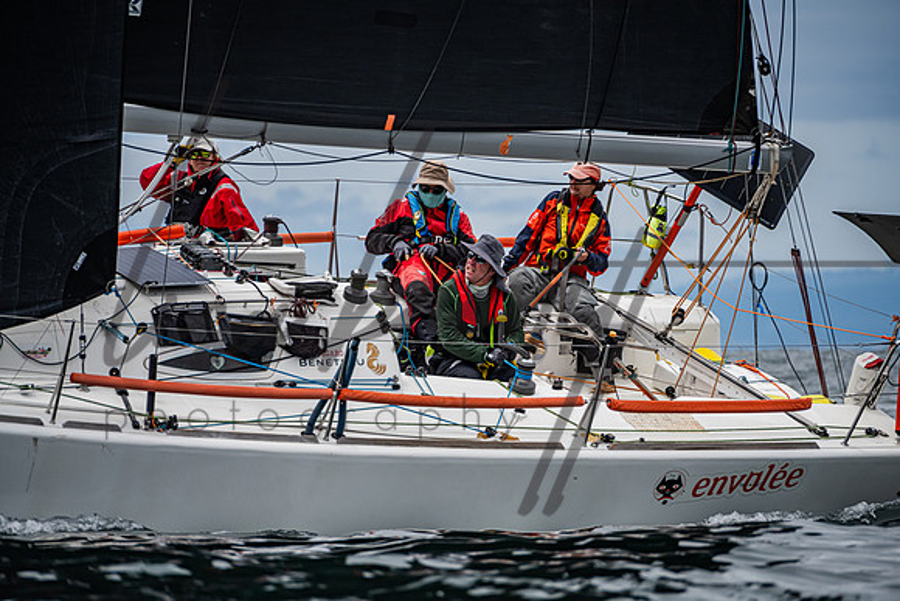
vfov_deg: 3.4
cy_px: 300
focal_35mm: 400
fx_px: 10002
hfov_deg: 5.2
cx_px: 450
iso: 640
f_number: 8
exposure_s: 1/3200
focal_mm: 400
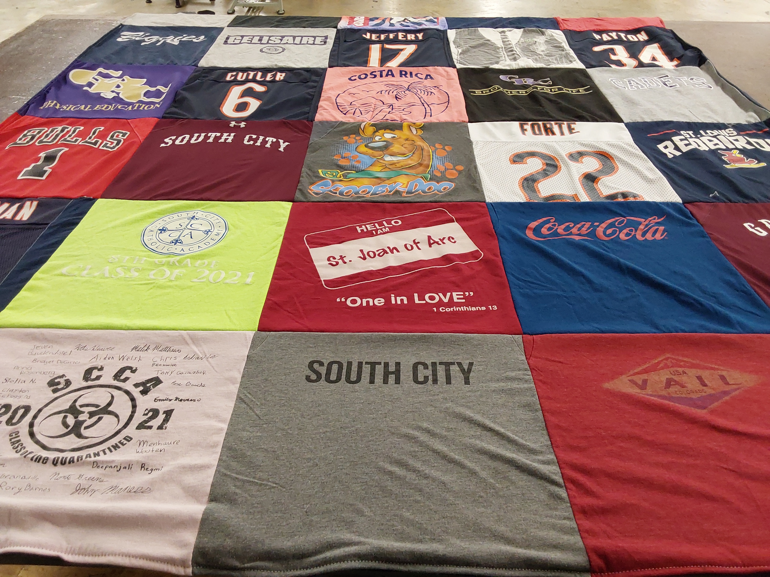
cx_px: 385
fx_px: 623
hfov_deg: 63.4
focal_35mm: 28
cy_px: 288
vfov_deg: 49.7
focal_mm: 2.91
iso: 125
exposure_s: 1/60
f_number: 1.9
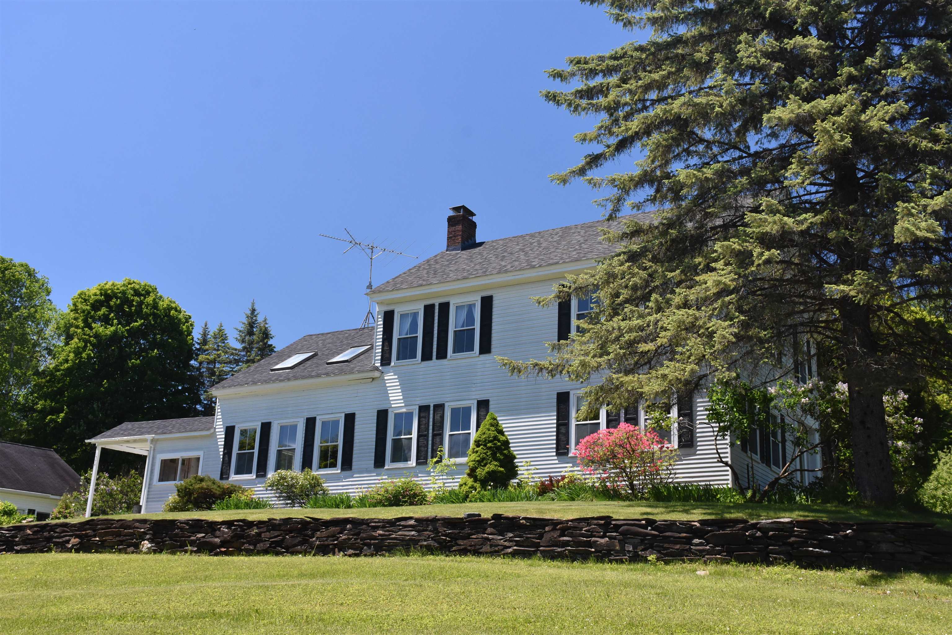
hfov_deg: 43.6
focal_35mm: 45
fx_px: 1190
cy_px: 318
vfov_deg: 29.9
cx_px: 476
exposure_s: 1/400
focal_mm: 30
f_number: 8
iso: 800
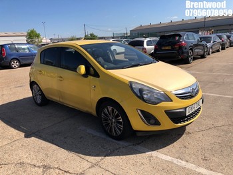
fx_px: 188
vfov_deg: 49.7
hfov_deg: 63.5
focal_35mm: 28
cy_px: 88
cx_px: 116
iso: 20
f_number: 1.8
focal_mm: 4
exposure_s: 1/2183
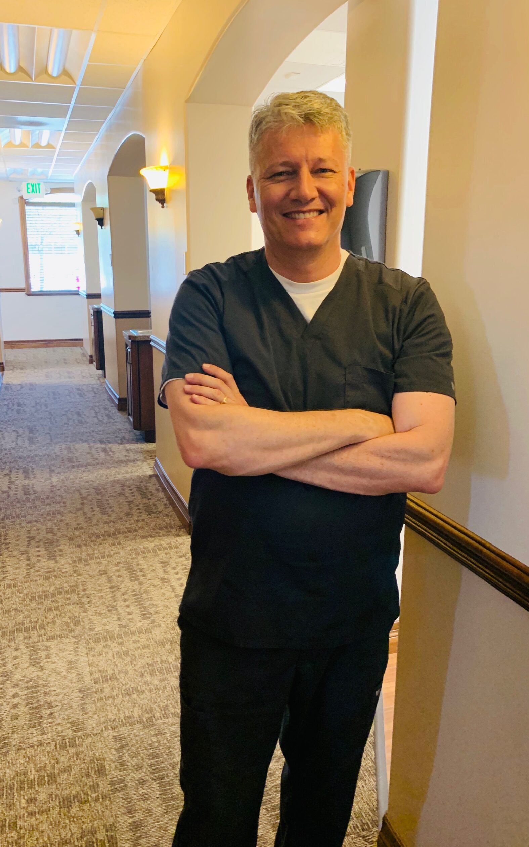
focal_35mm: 28
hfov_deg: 44.3
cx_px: 215
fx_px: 646
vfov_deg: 66.5
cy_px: 423
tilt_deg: -13.5
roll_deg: +1.7
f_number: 1.8
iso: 320
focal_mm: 4.25
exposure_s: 1/60
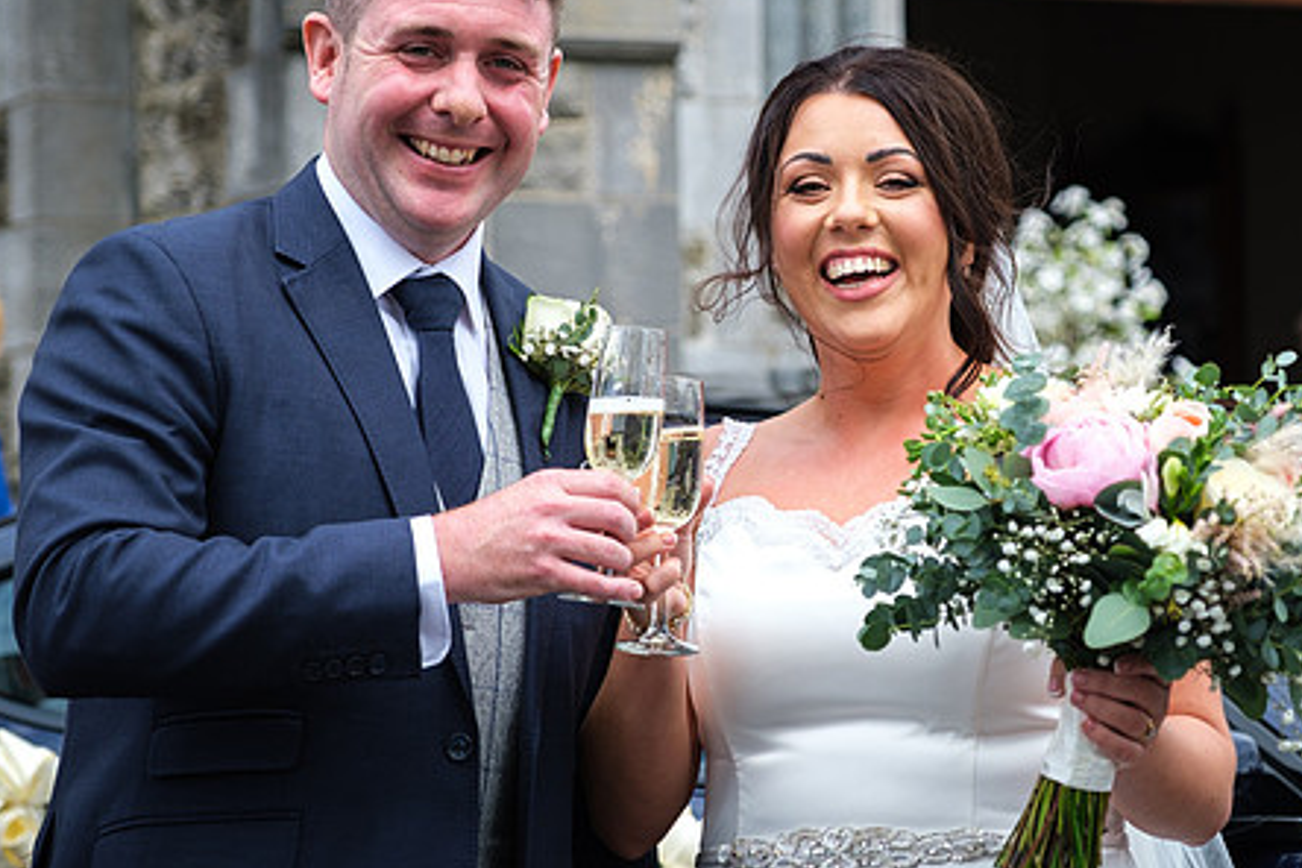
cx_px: 827
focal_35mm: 120
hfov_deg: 17.0
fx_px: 4340
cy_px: 370
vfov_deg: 11.4
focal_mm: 51.6
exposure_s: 1/1000
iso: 160
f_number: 2.8
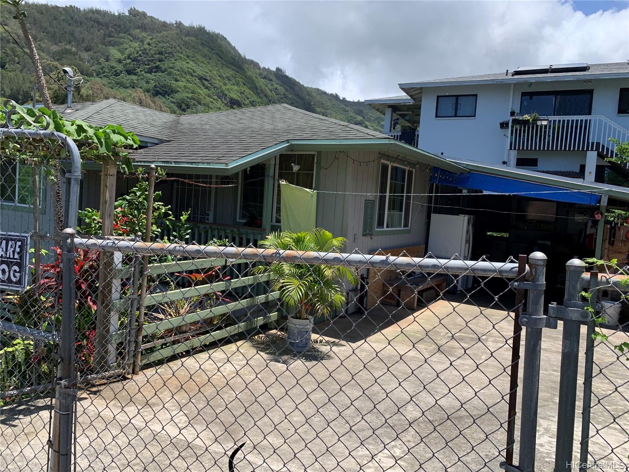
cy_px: 236
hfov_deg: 67.3
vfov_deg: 53.1
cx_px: 314
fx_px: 472
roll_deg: -4.7
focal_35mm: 26
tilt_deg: +0.8
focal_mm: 4.25
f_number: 1.8
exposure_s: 1/1748
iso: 25
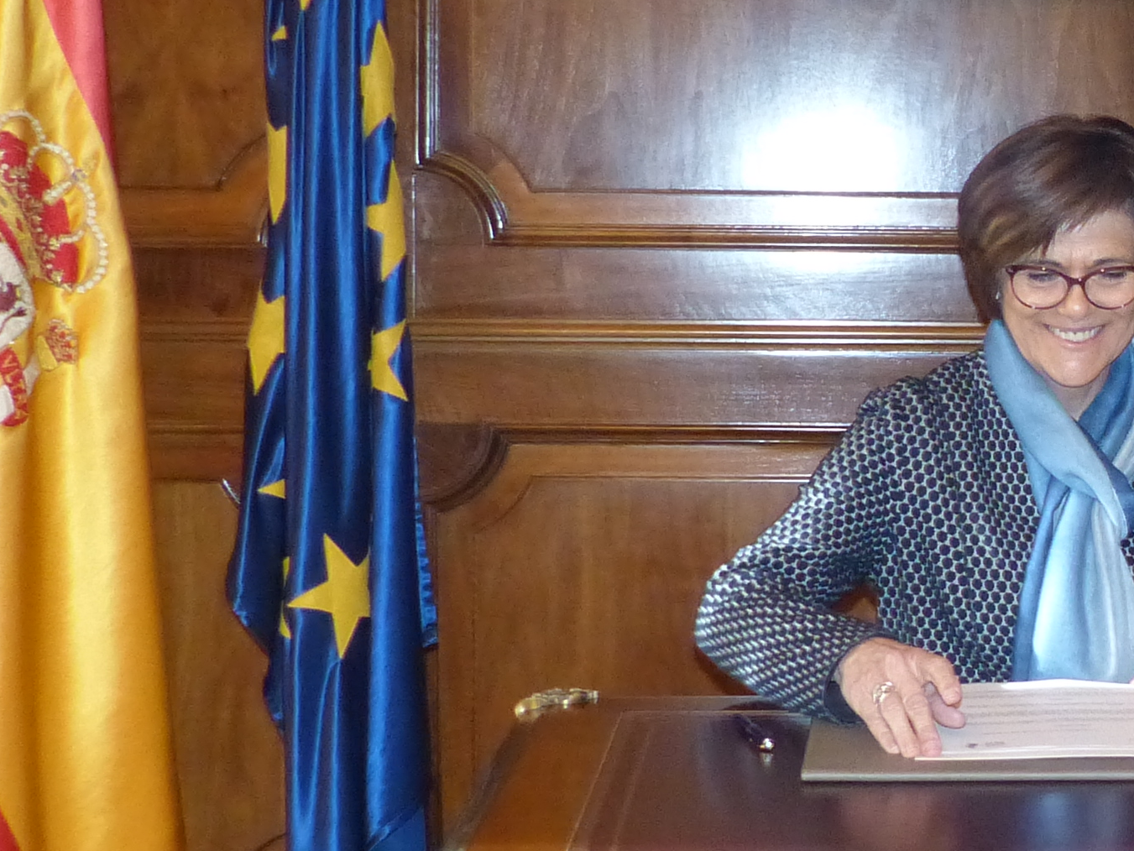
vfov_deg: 19.9
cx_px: 1124
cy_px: 367
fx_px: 2425
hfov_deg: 25.1
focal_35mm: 74
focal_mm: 4.5
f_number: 2.8
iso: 400
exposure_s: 1/60
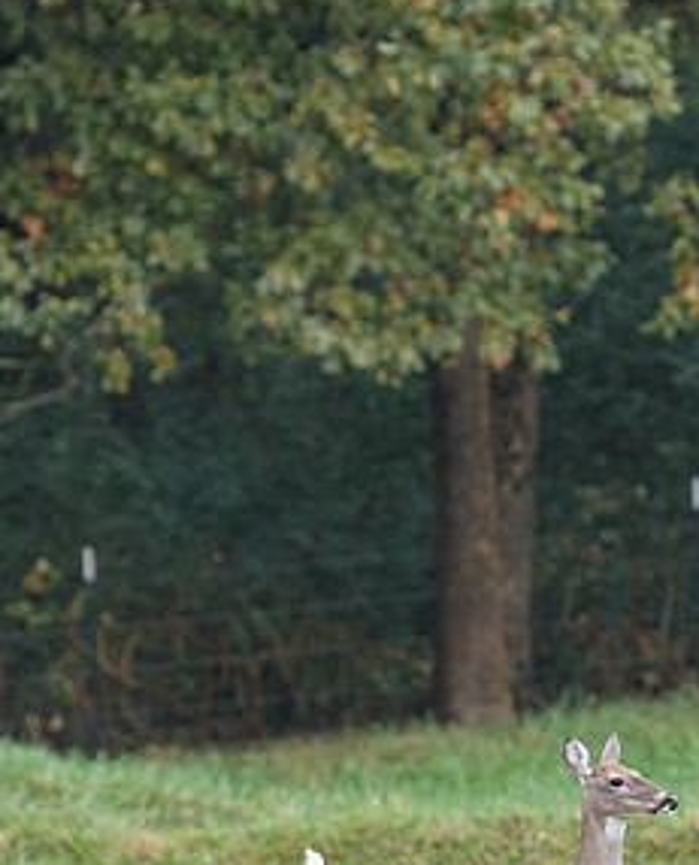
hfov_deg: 1.6
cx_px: 599
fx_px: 24450
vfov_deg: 2.0
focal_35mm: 951
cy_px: 777
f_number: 4
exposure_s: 1/500
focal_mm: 185
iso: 560
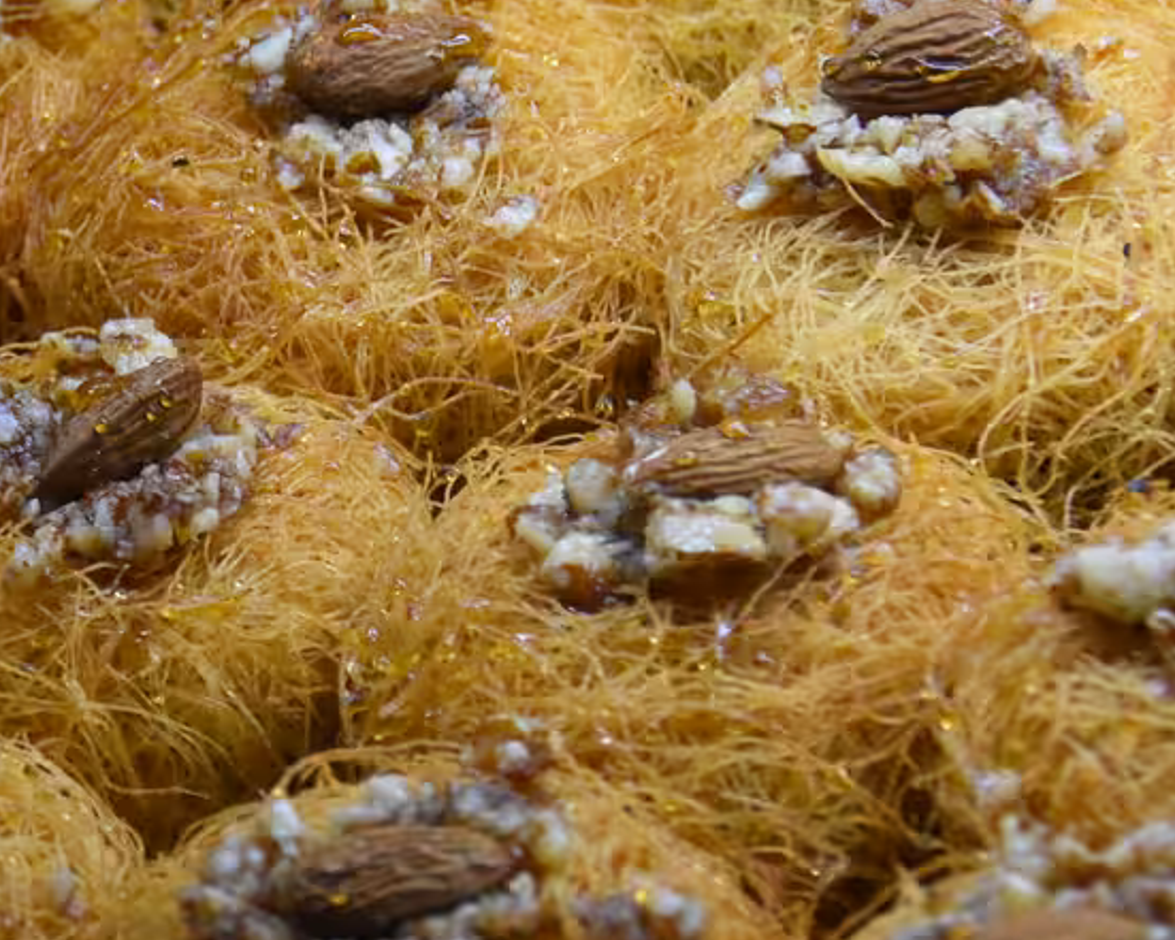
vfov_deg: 3.1
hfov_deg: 3.9
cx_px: 122
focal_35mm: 497
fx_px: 17286
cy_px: 382
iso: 2500
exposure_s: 1/800
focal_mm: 120
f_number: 7.1
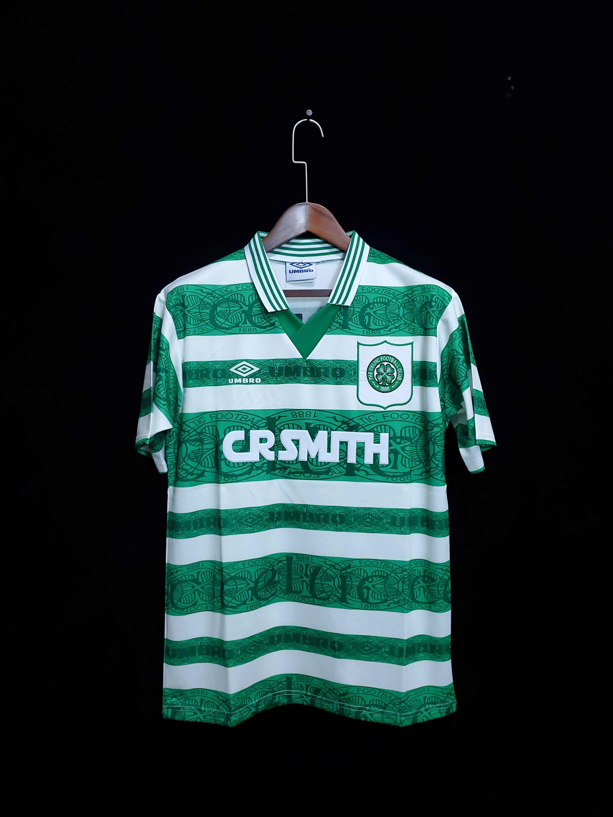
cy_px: 408
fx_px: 614
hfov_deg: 53.1
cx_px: 306
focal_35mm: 26
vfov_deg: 67.3
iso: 200
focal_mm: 4.3
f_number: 1.5
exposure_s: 1/30
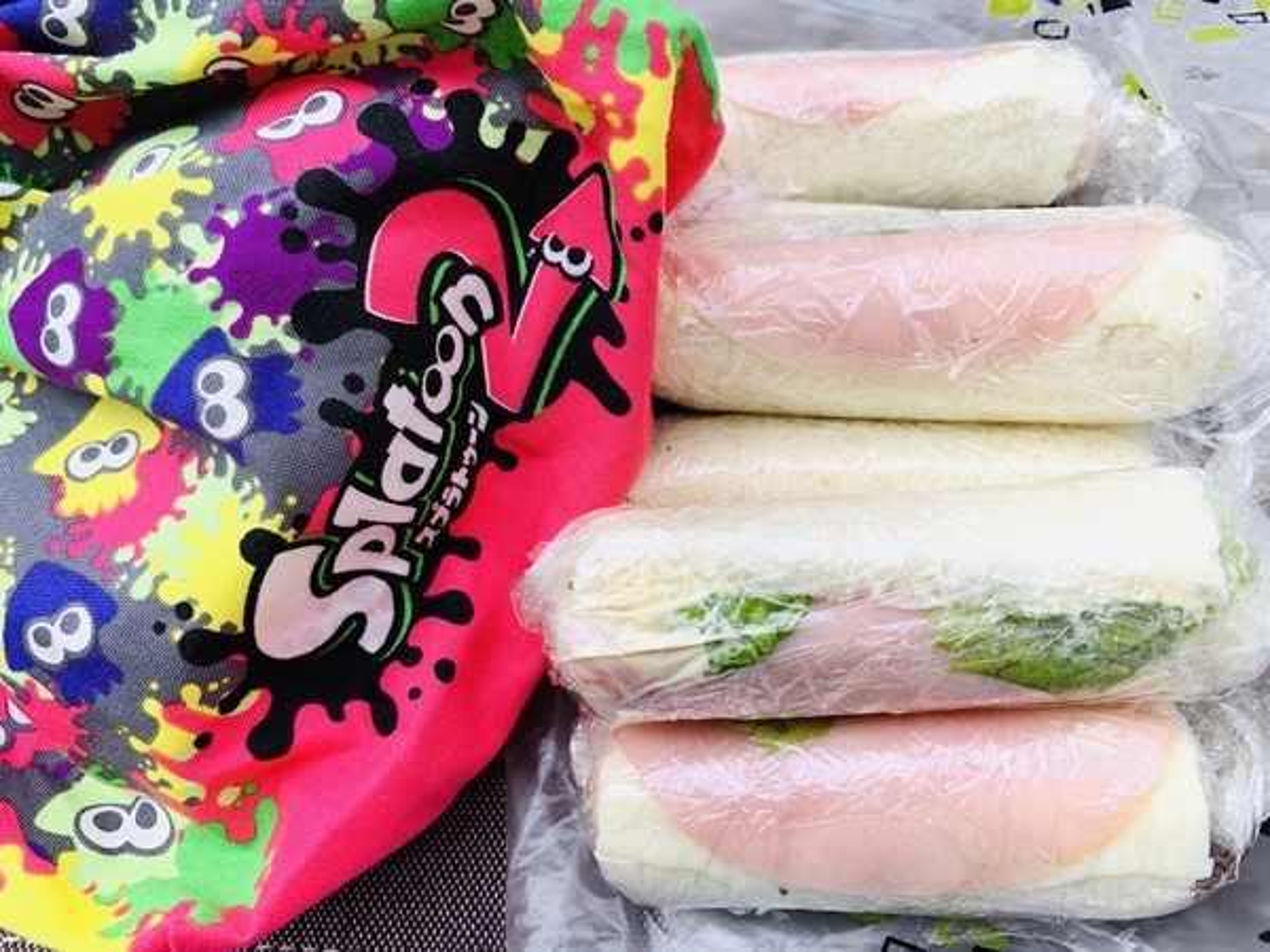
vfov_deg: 53.1
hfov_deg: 67.3
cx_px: 635
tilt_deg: -61.8
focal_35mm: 26
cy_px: 476
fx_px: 954
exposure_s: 1/692
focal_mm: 4.25
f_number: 1.8
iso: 25
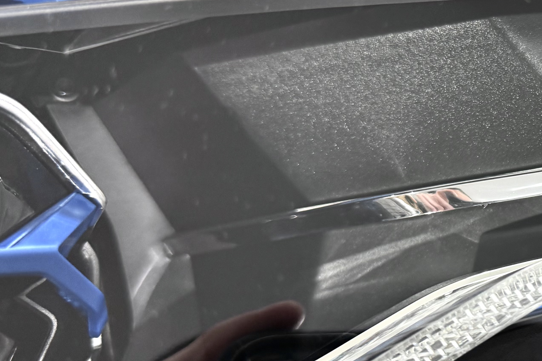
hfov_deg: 31.6
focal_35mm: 56
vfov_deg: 24.2
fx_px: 843
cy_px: 176
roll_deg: -7.0
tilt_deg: -32.0
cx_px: 594
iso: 160
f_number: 1.78
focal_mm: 6.76
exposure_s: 1/100
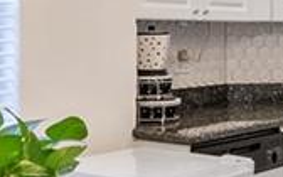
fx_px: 717
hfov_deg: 21.8
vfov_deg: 14.0
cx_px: 254
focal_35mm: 93
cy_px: 30
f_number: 11
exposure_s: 1/5
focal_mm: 10
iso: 160
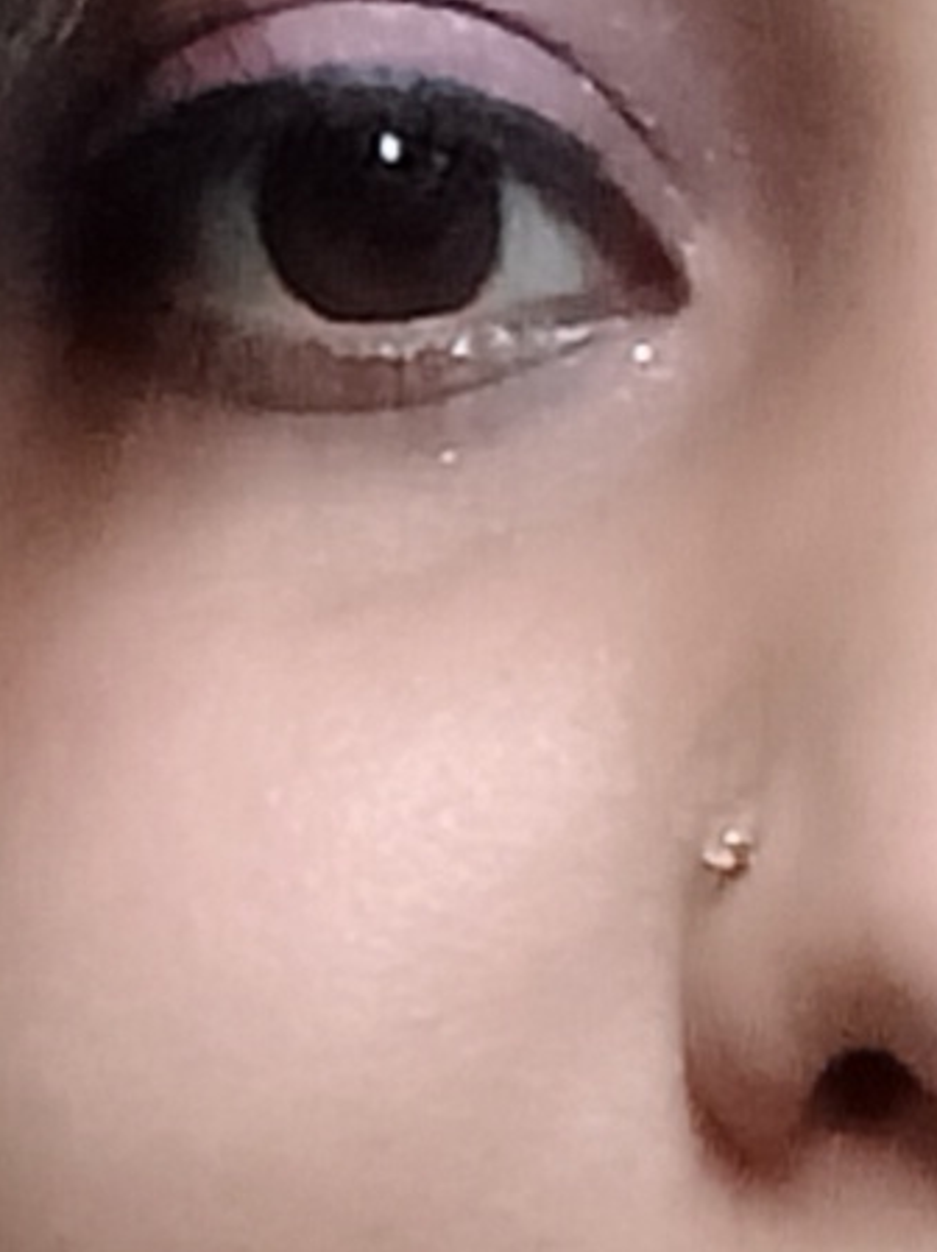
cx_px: 1035
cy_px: 2153
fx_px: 5638
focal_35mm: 156
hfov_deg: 9.4
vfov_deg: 11.8
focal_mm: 2.23
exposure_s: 1/20
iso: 800
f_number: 2.2
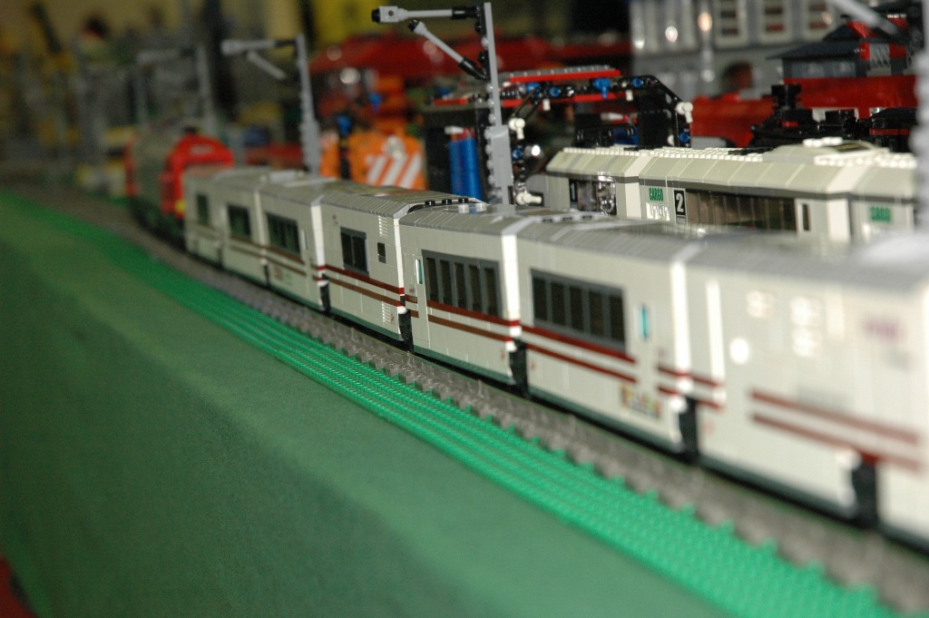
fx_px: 2398
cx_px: 464
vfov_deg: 14.7
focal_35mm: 93
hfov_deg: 21.9
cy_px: 309
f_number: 5.6
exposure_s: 1/25
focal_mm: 62
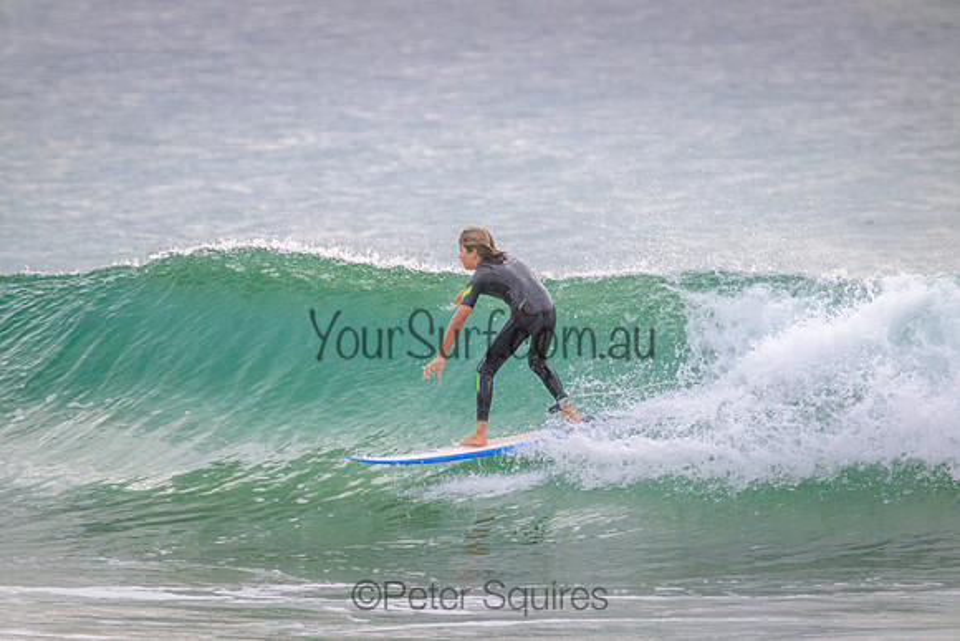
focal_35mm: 800
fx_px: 21337
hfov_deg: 2.6
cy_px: 320
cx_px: 480
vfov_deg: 1.7
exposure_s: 1/2000
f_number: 11
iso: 2200
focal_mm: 800
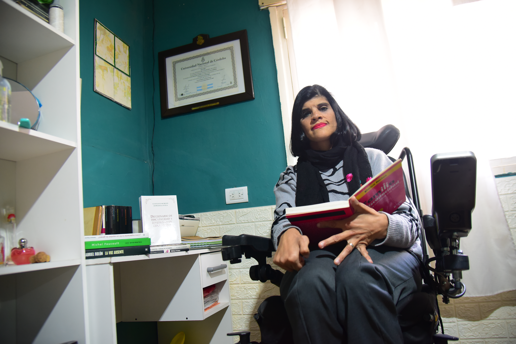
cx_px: 258
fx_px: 344
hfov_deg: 73.7
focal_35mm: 24
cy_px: 172
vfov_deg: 53.1
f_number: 4
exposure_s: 1/40
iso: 2000
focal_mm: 24
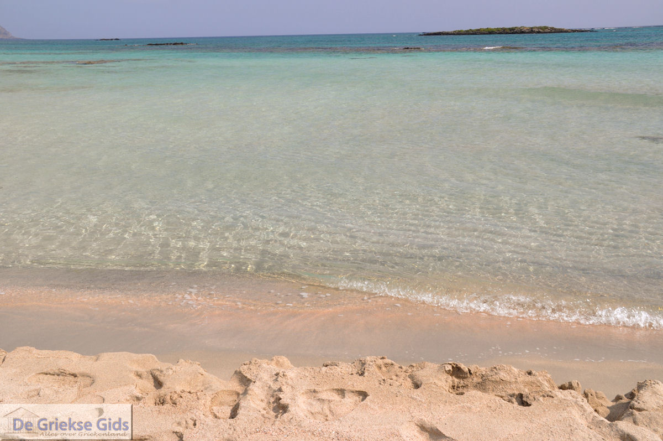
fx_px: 690
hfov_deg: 51.3
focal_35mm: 38
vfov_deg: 35.4
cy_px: 220
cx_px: 332
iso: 200
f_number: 11
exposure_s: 1/500
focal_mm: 25
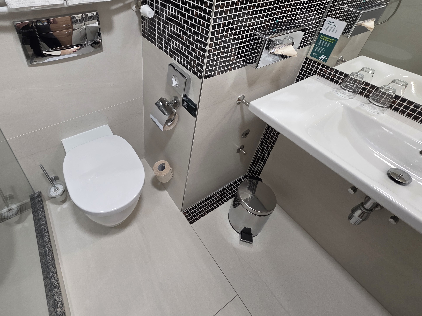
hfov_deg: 85.9
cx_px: 156
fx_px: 219
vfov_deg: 69.0
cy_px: 99
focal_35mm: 18
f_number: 1.9
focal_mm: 2.2
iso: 160
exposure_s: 1/50
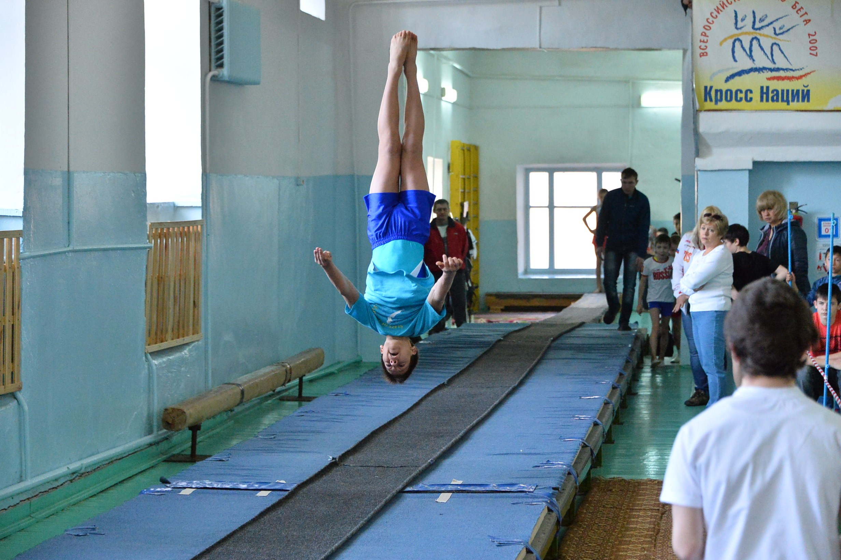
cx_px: 420
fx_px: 2335
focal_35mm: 100
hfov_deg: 20.4
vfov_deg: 13.7
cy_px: 280
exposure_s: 1/640
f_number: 5.6
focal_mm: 100
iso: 8000
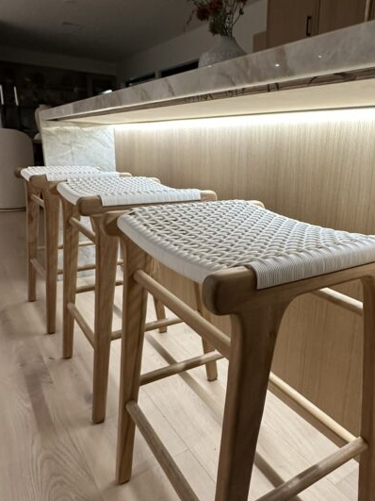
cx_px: 244
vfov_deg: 65.3
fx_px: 390
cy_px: 257
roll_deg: -1.7
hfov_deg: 50.6
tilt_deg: -16.4
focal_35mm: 27
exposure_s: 1/60
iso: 250
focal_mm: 2.22
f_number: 2.2
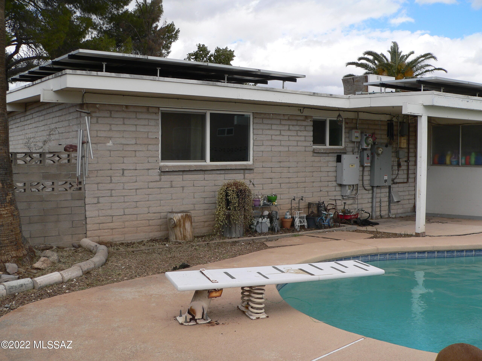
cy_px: 180
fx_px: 501
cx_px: 241
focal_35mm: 36
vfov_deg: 39.7
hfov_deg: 51.4
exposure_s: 1/500
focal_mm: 6
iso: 80
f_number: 4
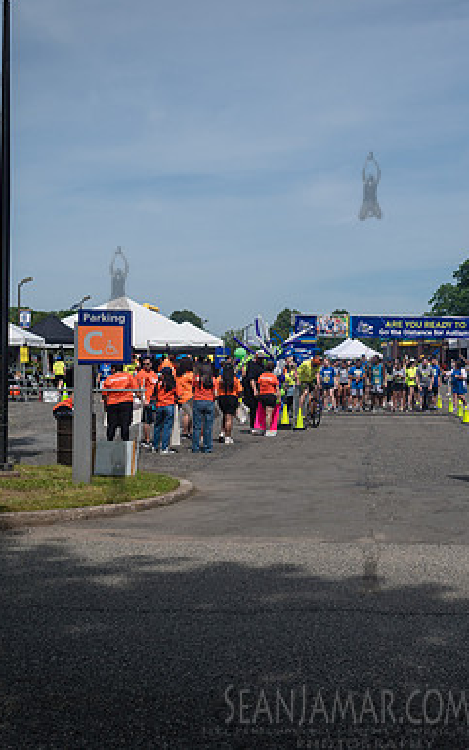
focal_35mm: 54
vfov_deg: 37.5
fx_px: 1104
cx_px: 369
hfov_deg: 23.6
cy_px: 374
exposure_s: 1/3200
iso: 200
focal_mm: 35
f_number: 4
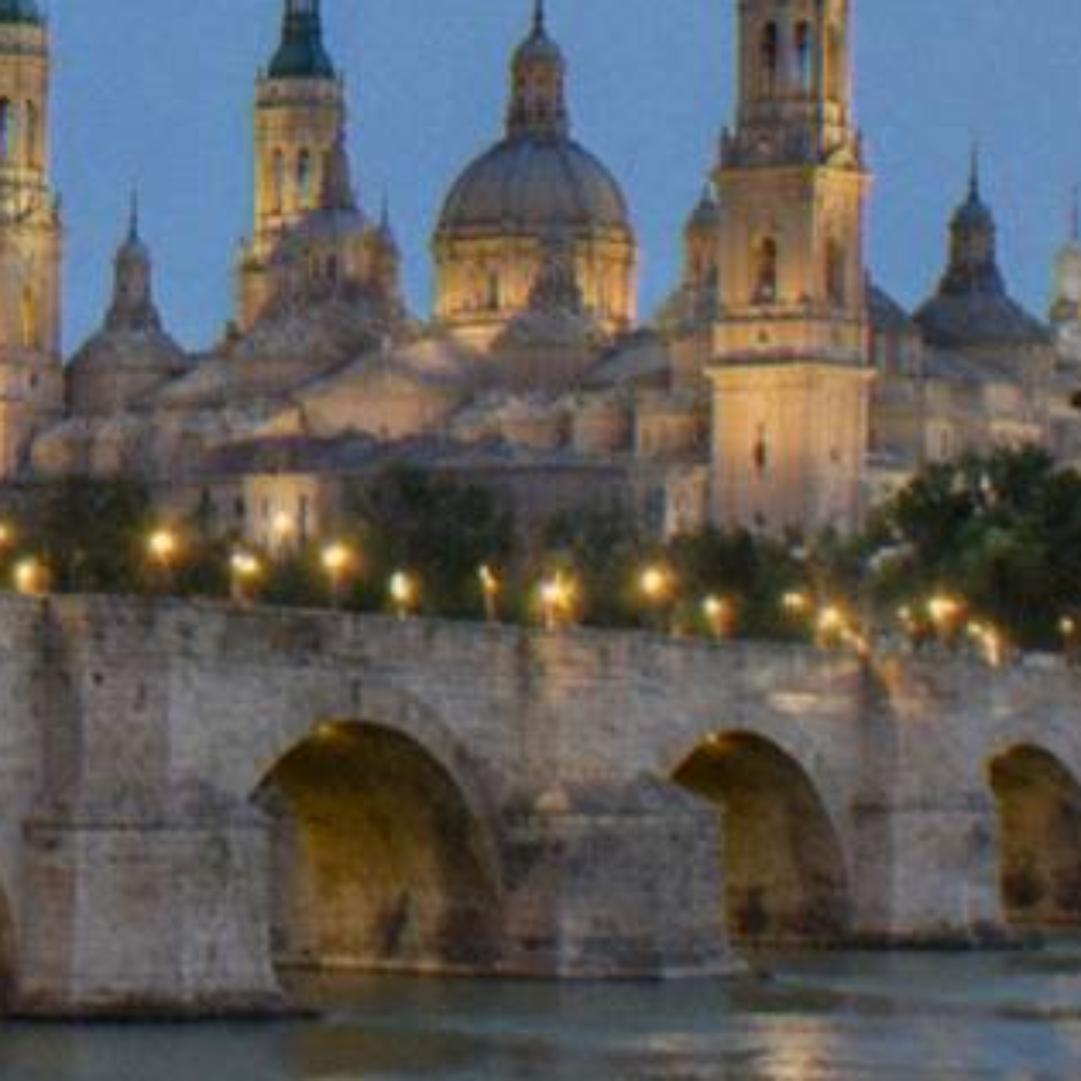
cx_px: -172
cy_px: 693
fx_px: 4664
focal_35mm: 132
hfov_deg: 12.9
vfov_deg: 13.2
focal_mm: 49
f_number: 5.6
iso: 640
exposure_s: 1/500
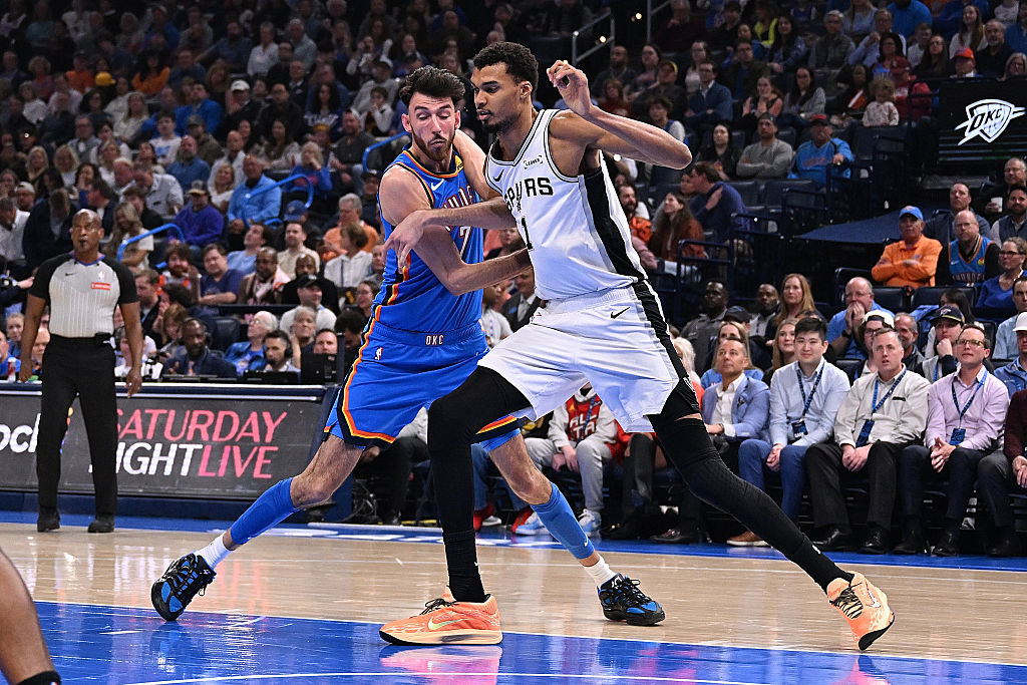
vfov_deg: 16.7
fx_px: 2339
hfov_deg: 24.8
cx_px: 514
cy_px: 342
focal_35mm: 82
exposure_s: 1/1250
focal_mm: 55
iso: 2500
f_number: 3.2
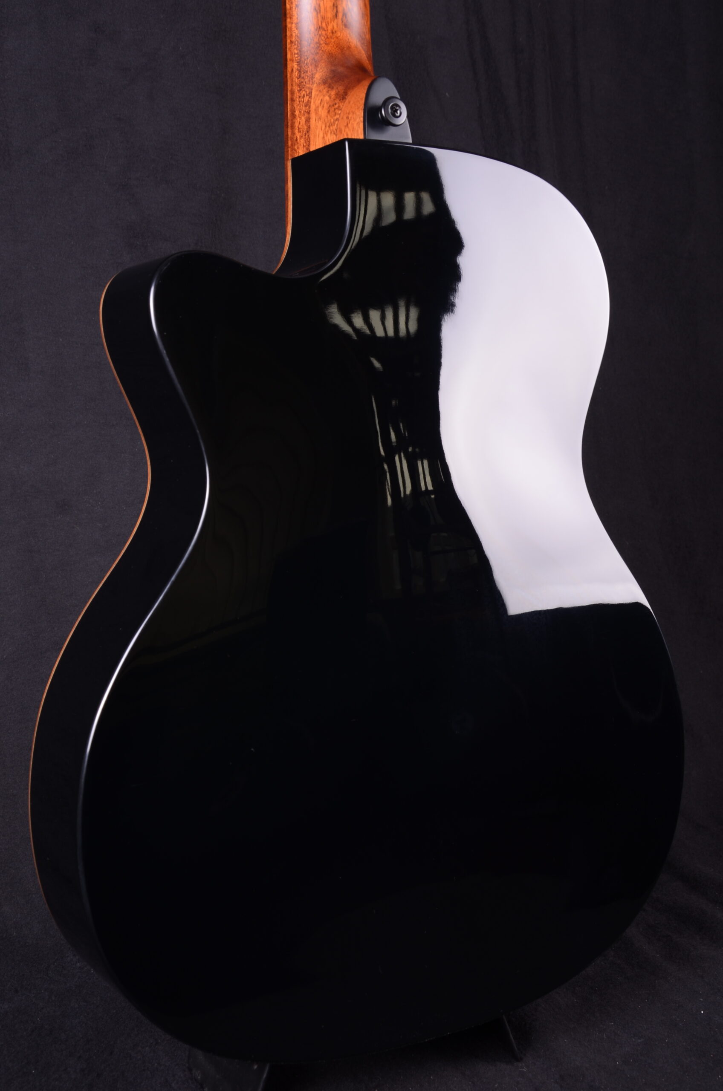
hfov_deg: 26.4
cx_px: 362
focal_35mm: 51
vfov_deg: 39.0
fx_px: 1543
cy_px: 546
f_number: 10
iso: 200
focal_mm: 34
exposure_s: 1/200
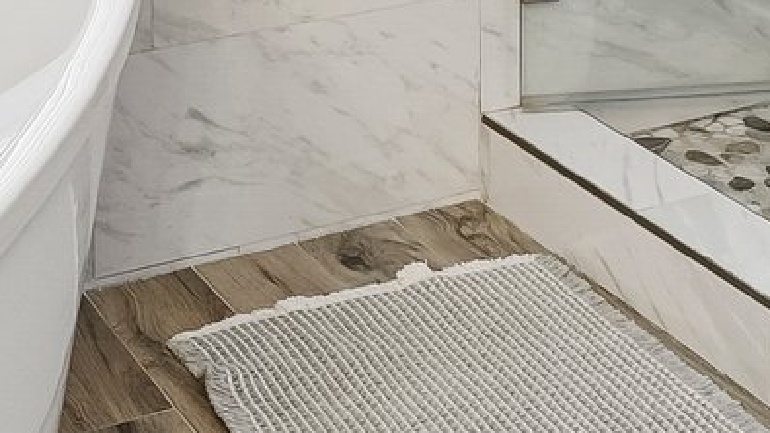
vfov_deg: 11.3
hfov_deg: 24.4
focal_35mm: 87
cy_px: -641
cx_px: 263
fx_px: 1776
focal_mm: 16
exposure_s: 1/40
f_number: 8
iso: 400
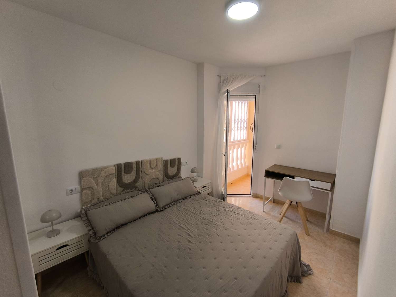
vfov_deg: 78.1
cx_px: 198
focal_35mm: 16
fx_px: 183
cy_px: 148
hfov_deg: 94.5
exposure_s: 1/171
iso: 50
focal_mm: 1.65
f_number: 2.2
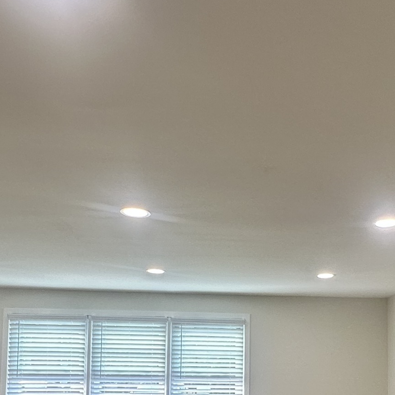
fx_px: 568
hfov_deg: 37.9
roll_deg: -0.1
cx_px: 263
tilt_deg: +3.5
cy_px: 349
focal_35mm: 44
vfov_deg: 36.2
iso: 64
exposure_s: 1/120
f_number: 2.2
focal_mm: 2.22
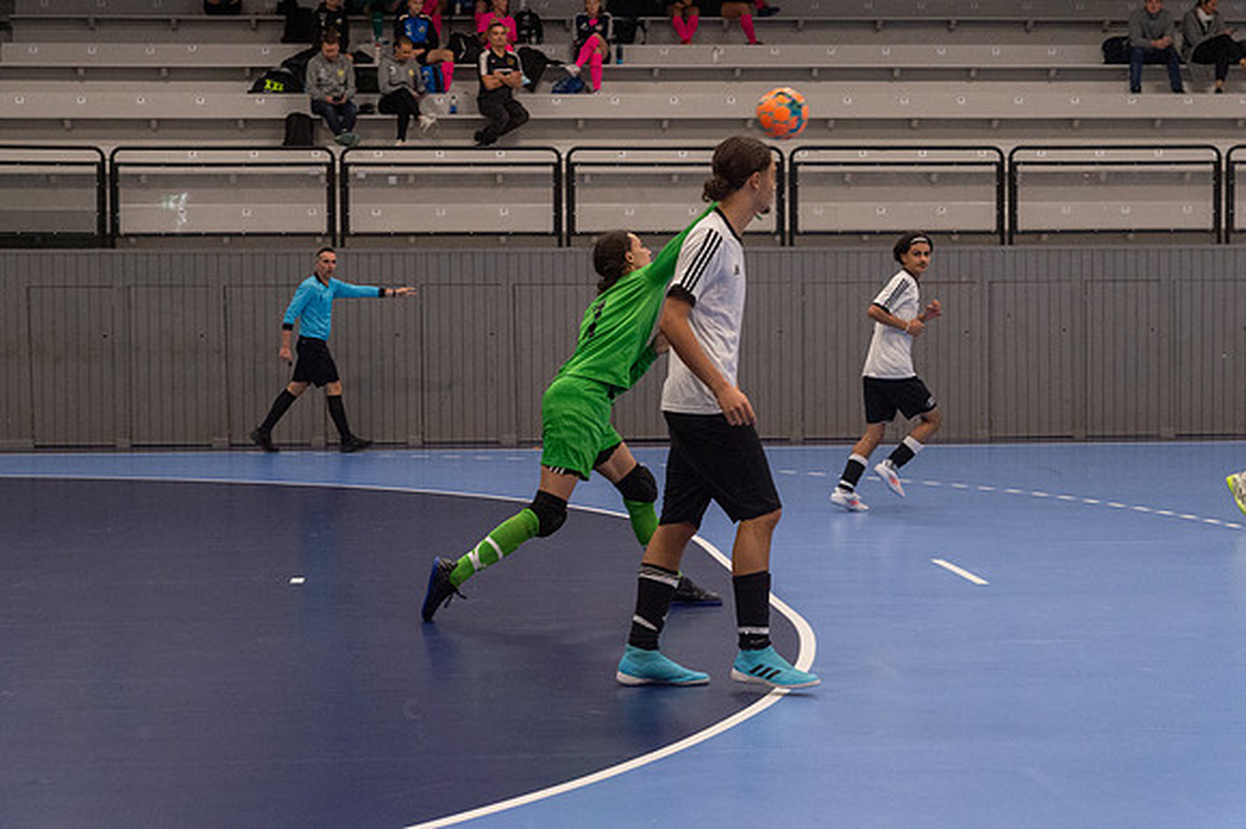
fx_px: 2531
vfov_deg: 18.6
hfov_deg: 27.7
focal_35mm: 73
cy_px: 414
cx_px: 623
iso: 8000
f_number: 5
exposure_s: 1/500
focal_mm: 70
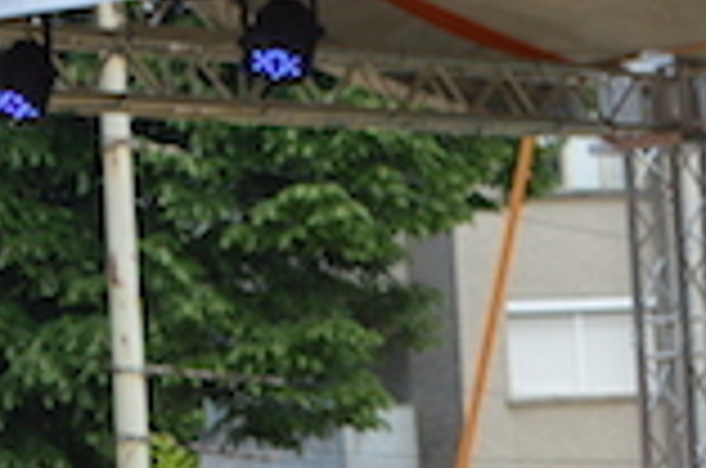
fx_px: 4462
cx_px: 540
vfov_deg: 5.9
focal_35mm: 228
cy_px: 790
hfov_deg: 9.0
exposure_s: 1/640
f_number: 5
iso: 400
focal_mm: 34
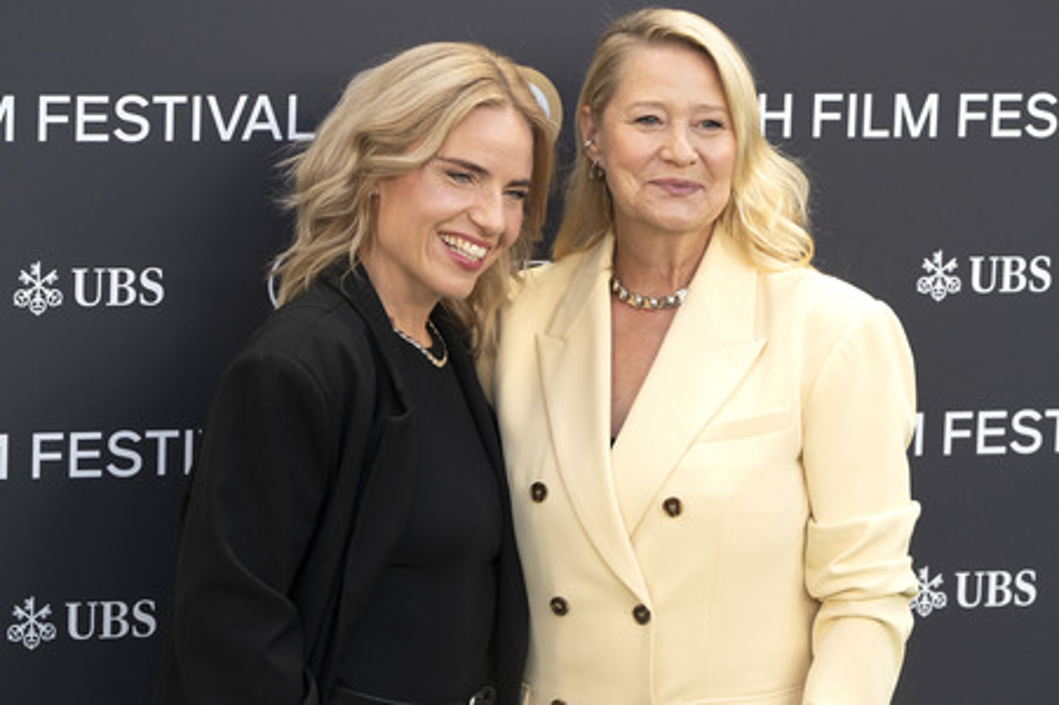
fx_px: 4574
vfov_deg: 8.8
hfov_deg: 13.2
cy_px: 324
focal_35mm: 156
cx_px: 530
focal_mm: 144
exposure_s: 1/200
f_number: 5.6
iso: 400
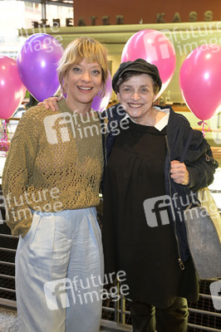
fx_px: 314
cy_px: 166
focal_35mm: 34
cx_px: 110
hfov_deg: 38.8
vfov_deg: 55.8
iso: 3200
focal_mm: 34
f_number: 4.5
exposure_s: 1/60
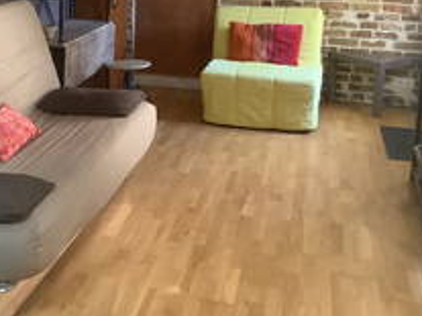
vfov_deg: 26.4
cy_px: 55
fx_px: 658
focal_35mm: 54
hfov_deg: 34.5
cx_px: 84
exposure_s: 1/50
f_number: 2.4
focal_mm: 3.3
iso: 320
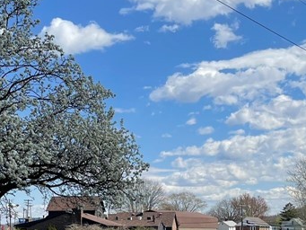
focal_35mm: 78
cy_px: 222
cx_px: 172
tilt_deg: +1.9
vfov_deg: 18.5
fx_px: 690
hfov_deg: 25.0
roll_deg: +0.7
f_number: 1.6
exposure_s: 1/4464
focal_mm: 4.2
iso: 32
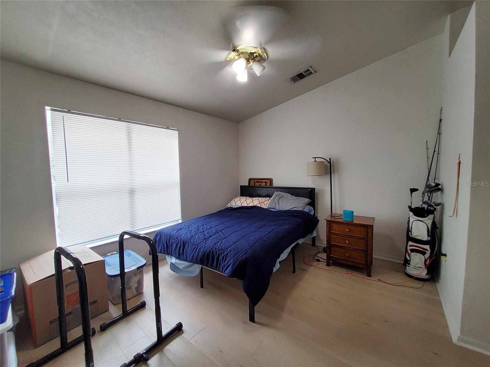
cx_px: 245
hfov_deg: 106.2
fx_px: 184
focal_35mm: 13
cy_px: 184
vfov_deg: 89.9
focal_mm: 1.13
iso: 100
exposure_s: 1/31
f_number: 2.2
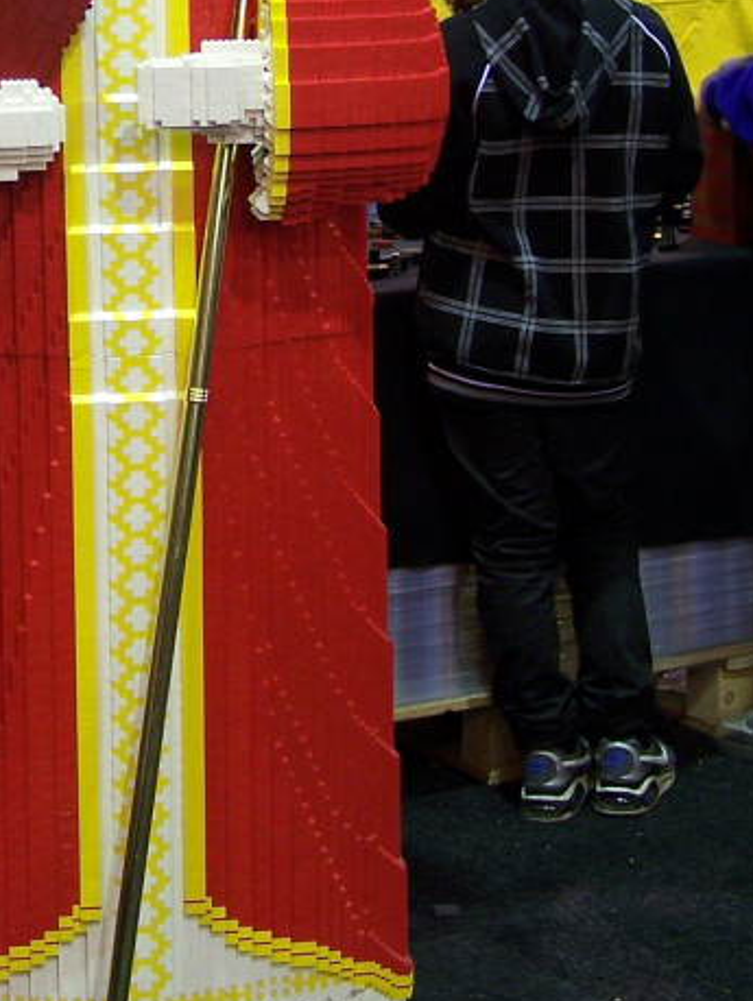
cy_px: 122
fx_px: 3099
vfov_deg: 18.1
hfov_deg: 13.7
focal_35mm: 107
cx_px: 103
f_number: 3
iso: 80
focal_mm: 8
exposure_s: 1/3
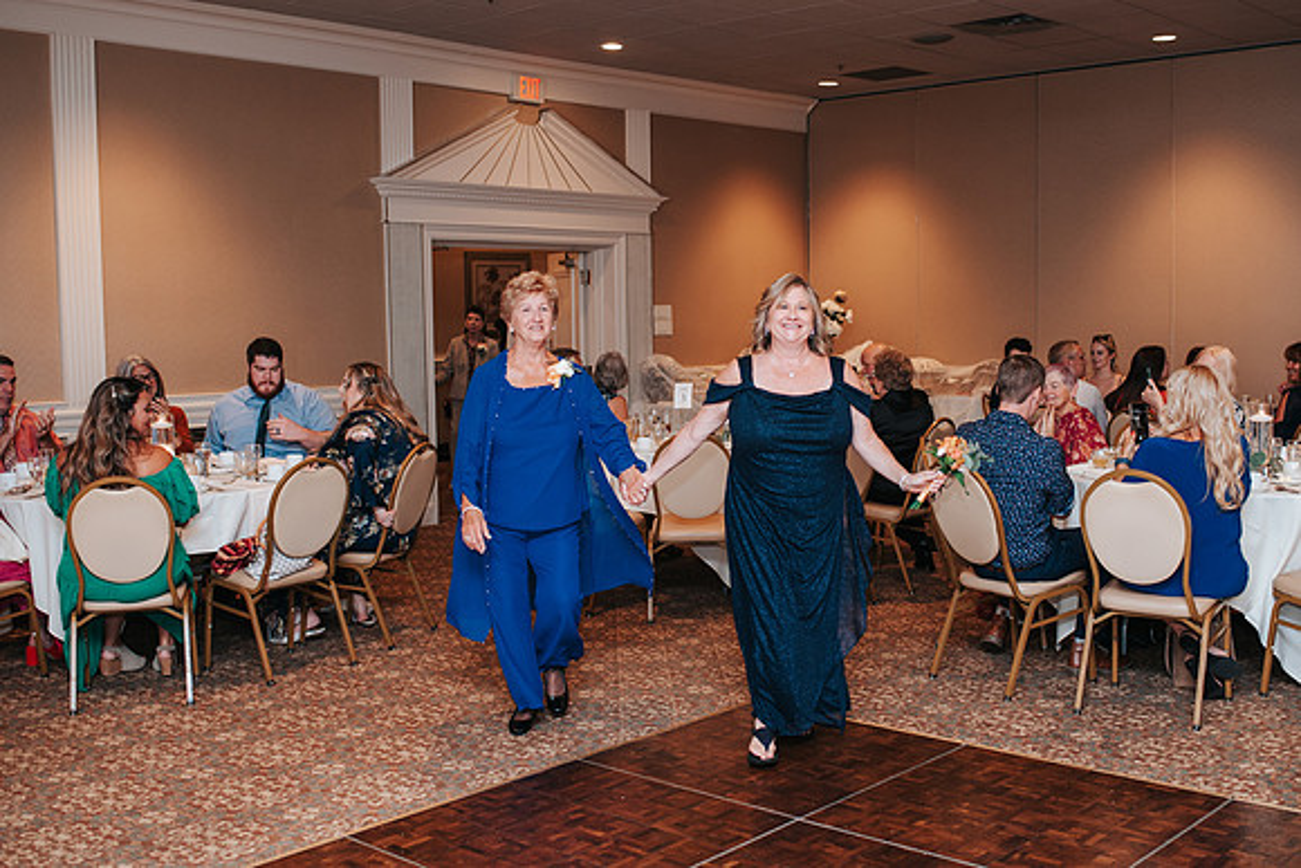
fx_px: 1509
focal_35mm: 42
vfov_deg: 32.1
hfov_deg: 46.6
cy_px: 434
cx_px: 704
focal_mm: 35
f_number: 2.8
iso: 1000
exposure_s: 1/160
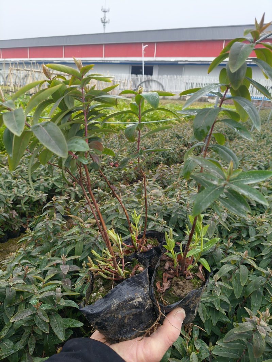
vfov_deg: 67.3
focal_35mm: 26
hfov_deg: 53.1
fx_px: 272
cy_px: 181
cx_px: 136
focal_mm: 4.84
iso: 80
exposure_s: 1/823
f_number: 1.8
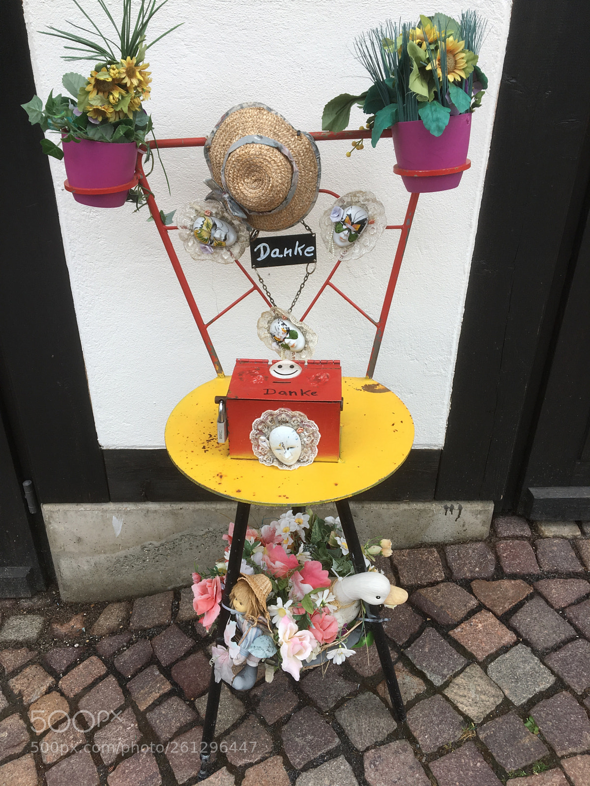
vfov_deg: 61.7
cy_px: 393
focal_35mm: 29
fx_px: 659
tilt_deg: -31.1
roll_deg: -0.4
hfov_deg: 48.2
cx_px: 295
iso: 25
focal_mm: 4.15
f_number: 2.2
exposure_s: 1/217
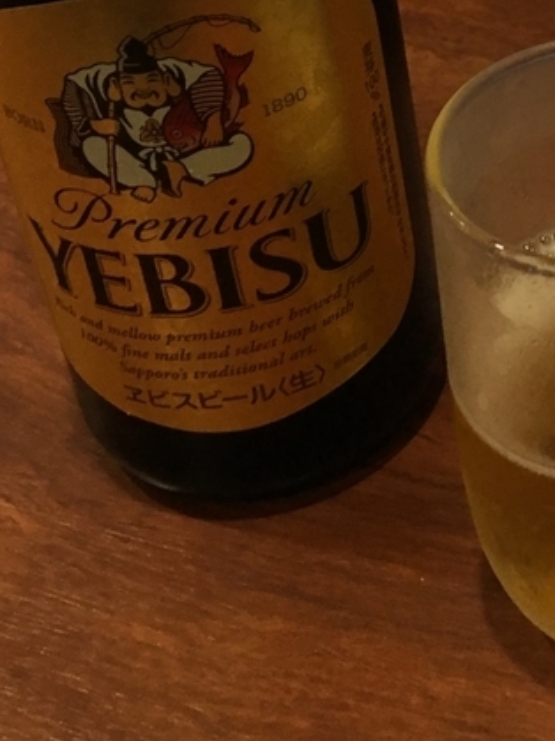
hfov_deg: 17.1
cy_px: -73
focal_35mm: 83
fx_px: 1775
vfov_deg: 22.3
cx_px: 643
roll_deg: +4.4
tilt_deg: -32.5
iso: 100
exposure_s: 1/30
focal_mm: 4.15
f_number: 2.2
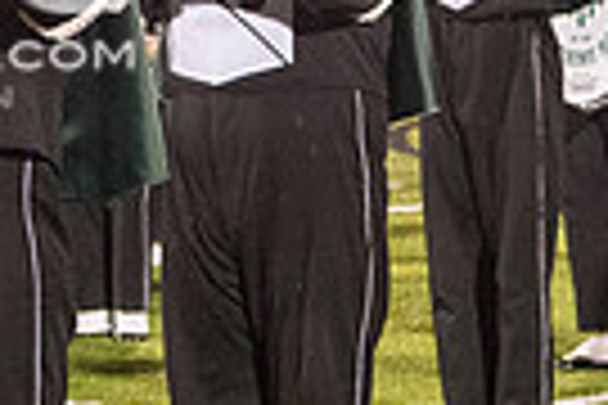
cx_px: -176
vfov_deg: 4.6
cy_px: -106
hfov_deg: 6.8
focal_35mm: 300
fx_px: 5066
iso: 5000
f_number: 5.6
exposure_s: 1/320
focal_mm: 70
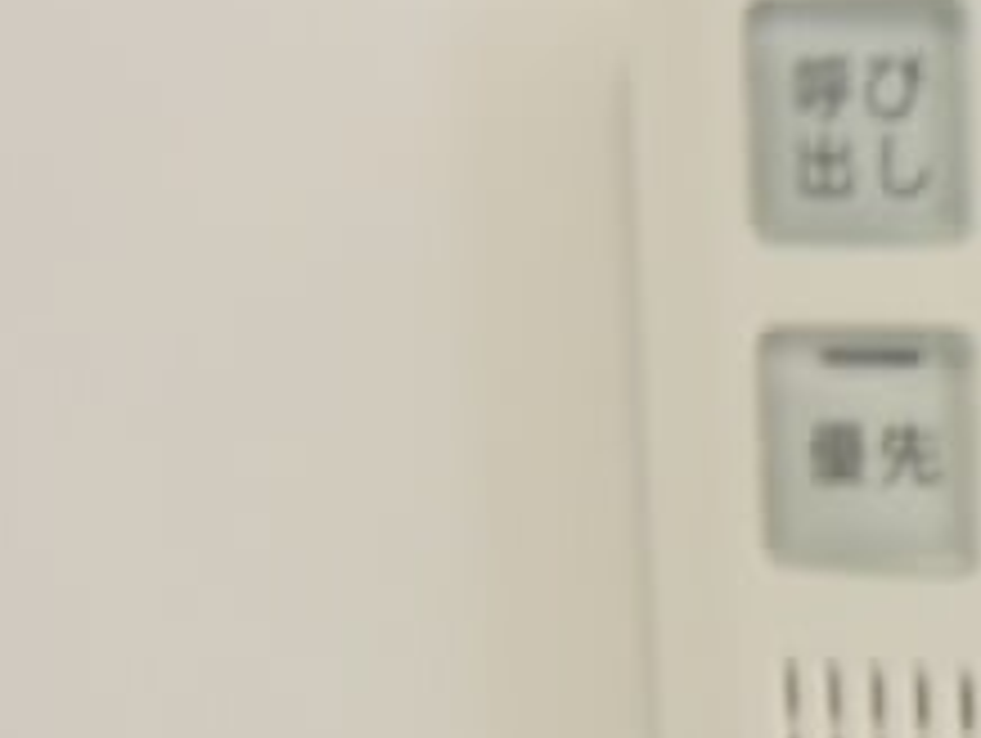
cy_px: 434
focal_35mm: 77
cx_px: 1557
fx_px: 2185
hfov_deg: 20.7
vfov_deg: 19.2
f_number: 3.2
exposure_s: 1/40
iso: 800
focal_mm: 4.3
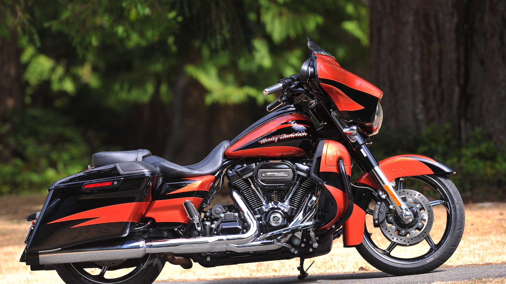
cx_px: 253
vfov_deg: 3.9
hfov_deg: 6.9
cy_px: 157
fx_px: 4226
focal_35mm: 315
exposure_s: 1/250
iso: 100
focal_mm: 300
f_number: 5
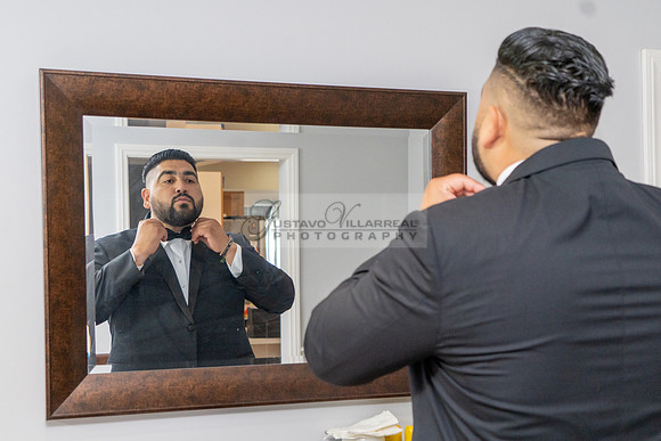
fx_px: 1121
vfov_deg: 22.2
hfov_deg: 32.8
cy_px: 297
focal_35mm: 61
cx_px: 374
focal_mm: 44
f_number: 4.5
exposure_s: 1/160
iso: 640
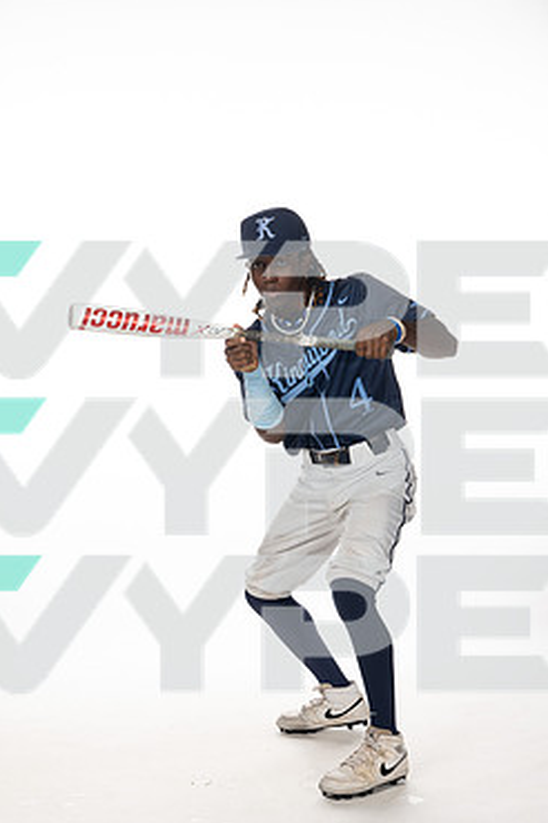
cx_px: 241
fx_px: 1393
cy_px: 468
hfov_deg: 22.2
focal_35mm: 61
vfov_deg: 32.8
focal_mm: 50
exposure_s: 1/250
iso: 400
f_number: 6.3
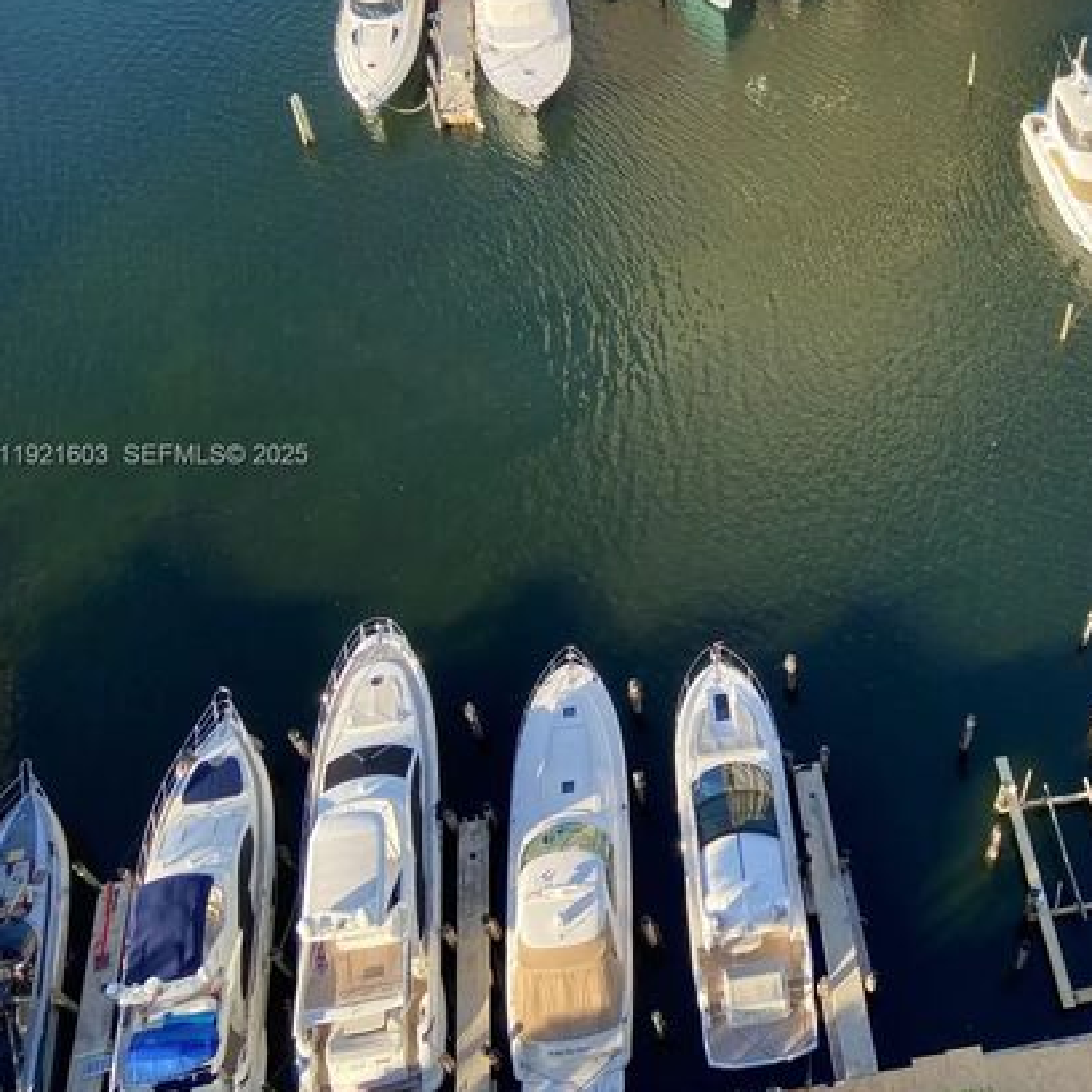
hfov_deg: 44.4
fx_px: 1285
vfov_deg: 45.9
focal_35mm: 36
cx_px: 830
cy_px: 457
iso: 32
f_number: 1.8
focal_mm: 4.25
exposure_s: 1/546
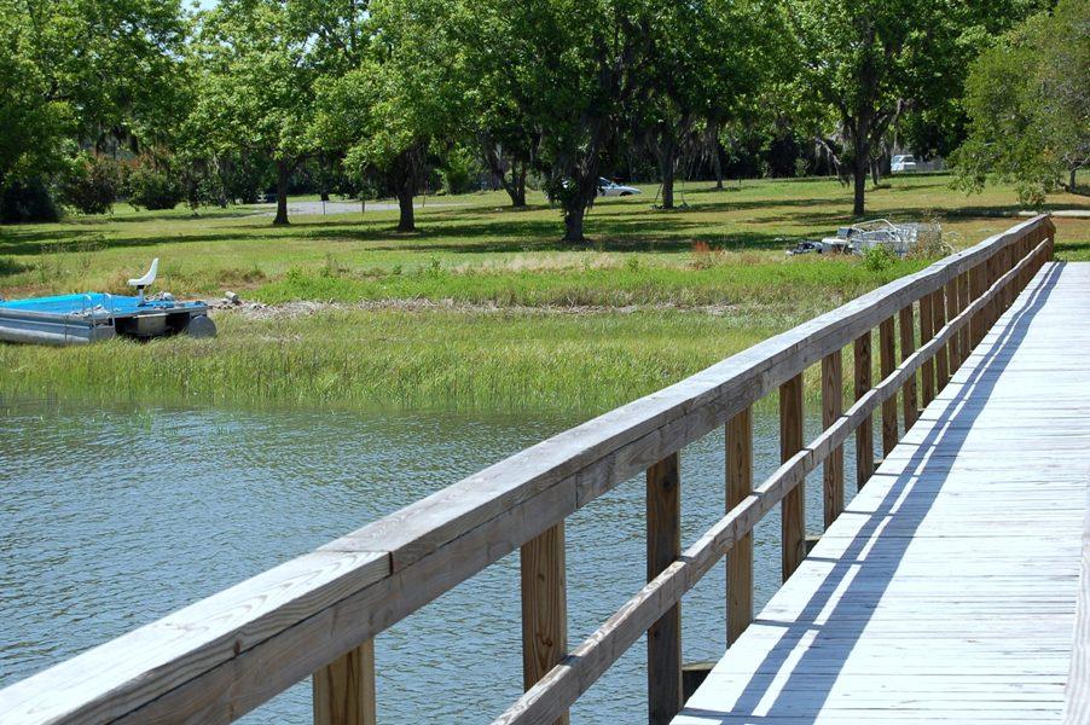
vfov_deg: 16.5
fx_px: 2496
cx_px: 545
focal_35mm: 82
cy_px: 362
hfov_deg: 24.6
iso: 220
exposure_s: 1/250
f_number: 10
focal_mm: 55
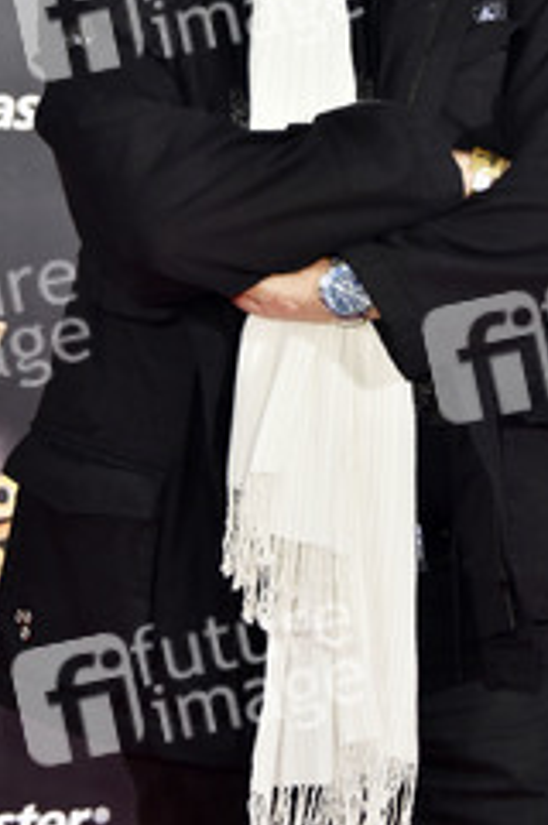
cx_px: 288
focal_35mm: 153
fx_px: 3503
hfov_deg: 8.9
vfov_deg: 13.4
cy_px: 171
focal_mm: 92
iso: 1000
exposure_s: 1/160
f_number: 5.6
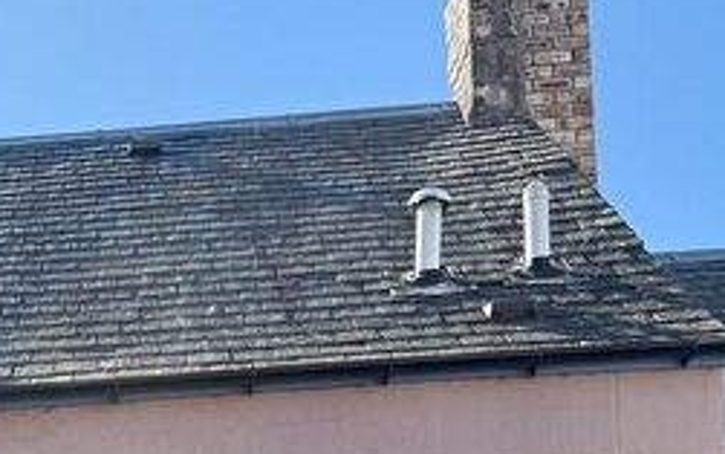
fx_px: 1403
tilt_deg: +5.3
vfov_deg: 16.3
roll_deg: +1.3
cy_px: 742
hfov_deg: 26.9
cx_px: -43
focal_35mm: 71
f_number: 1.78
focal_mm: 6.76
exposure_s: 1/2299
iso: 100
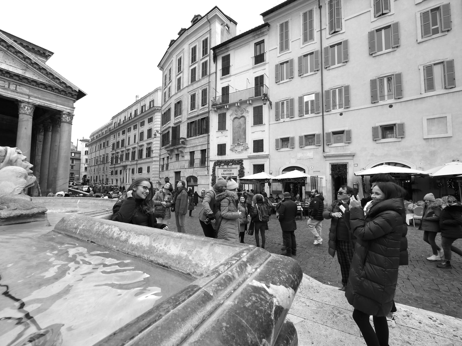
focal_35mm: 14
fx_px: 187
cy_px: 173
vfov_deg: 85.7
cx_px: 231
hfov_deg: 102.1
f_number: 5
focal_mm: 7
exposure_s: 1/160
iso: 200
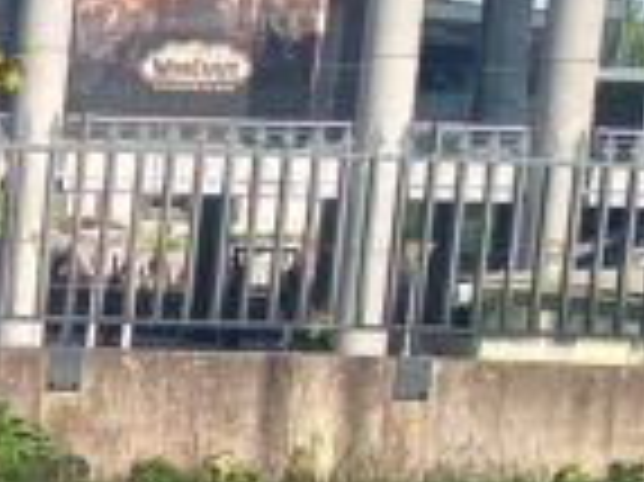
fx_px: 2398
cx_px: -671
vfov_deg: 11.2
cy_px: 599
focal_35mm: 129
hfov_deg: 13.1
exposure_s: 1/145
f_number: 1.7
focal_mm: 5.27
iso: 50
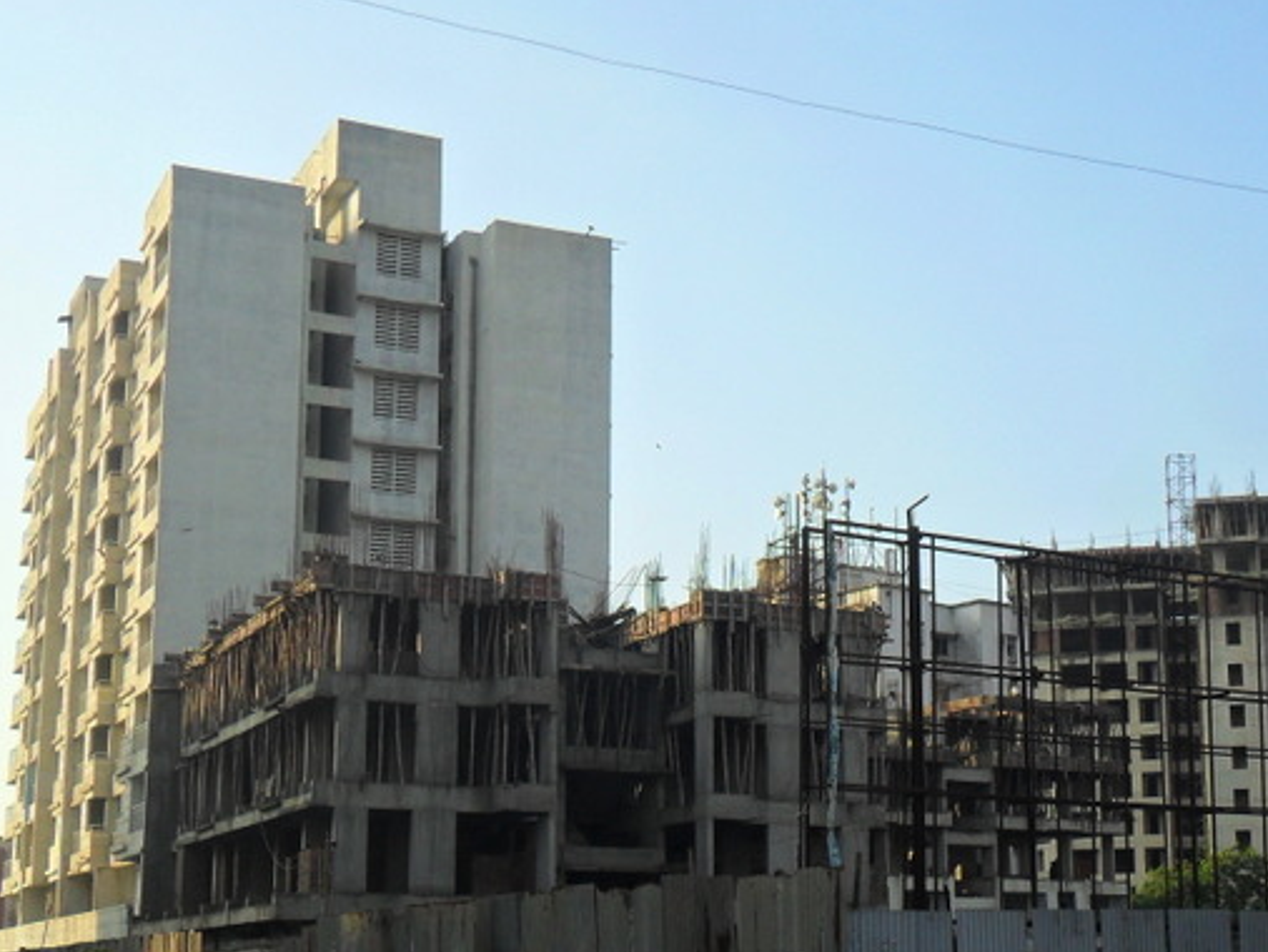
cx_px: 712
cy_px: 643
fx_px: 2089
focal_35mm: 57
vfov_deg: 25.5
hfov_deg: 33.7
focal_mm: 6.6
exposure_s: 1/500
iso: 100
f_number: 4
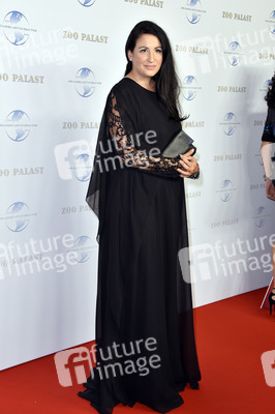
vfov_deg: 34.5
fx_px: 666
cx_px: 138
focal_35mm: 58
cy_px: 207
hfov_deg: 23.3
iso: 640
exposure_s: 1/125
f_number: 6.3
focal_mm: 58
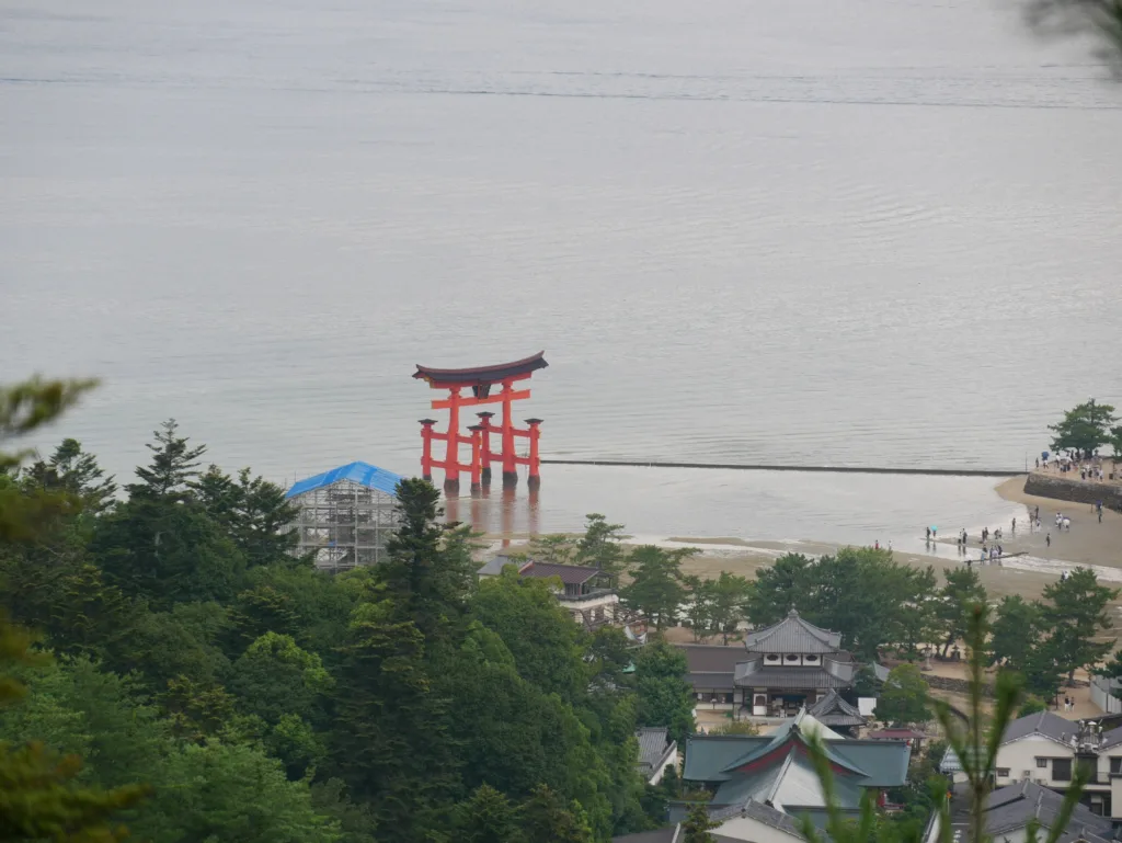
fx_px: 6291
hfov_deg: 10.2
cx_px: 561
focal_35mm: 194
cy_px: 422
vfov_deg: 7.7
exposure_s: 1/250
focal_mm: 97
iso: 250
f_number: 5.4
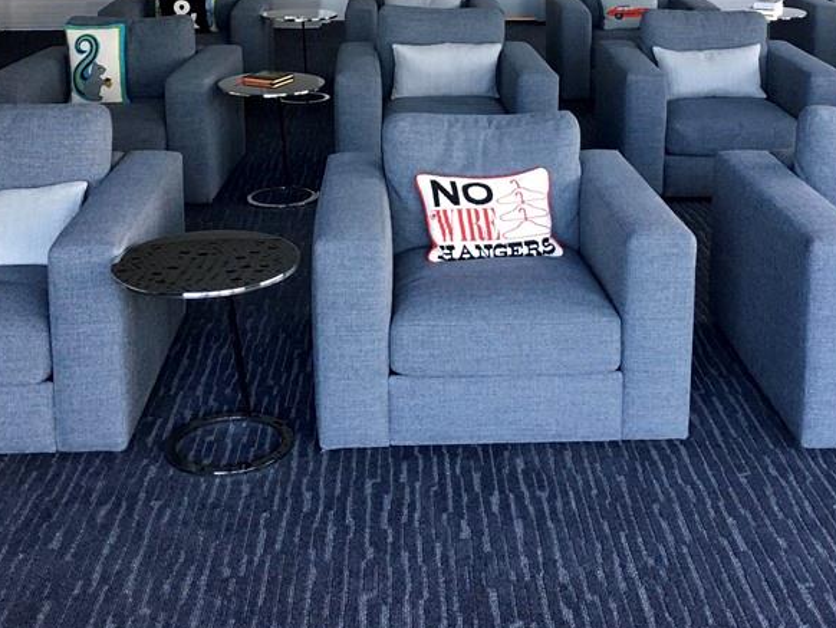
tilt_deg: -10.1
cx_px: 442
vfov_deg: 27.8
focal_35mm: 51
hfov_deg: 37.5
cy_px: 95
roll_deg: +0.6
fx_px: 1232
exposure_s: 1/30
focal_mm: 4.15
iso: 40
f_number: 2.2
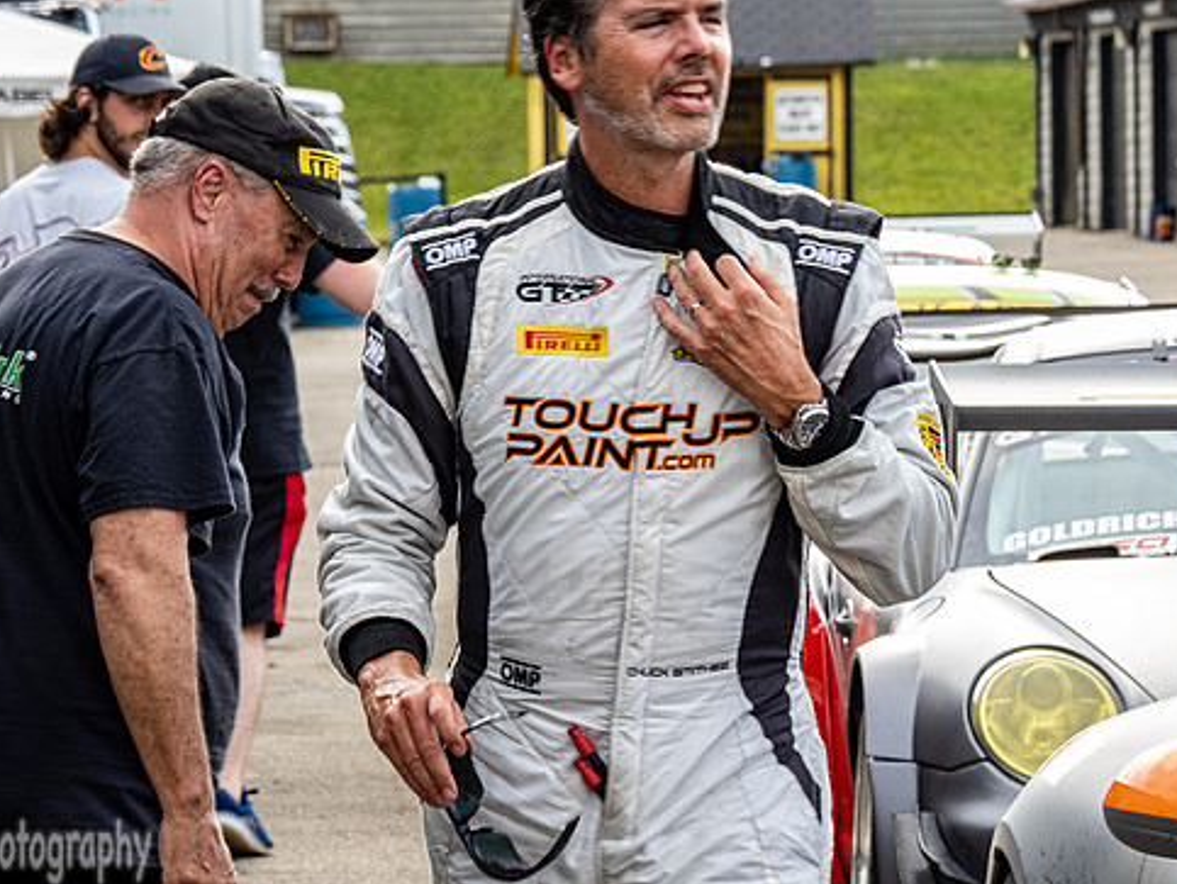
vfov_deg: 6.2
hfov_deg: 8.2
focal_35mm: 240
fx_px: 8166
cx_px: 512
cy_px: 369
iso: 200
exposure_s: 1/60
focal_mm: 100
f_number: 9
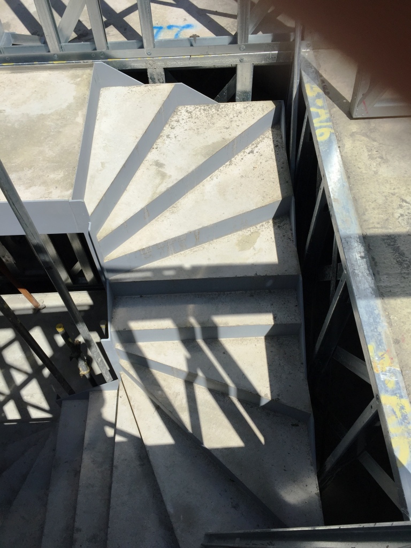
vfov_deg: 61.7
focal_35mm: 29
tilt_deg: -55.4
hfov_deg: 48.2
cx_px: 206
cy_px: 274
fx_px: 459
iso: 32
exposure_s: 1/3968
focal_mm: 4.15
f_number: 2.2
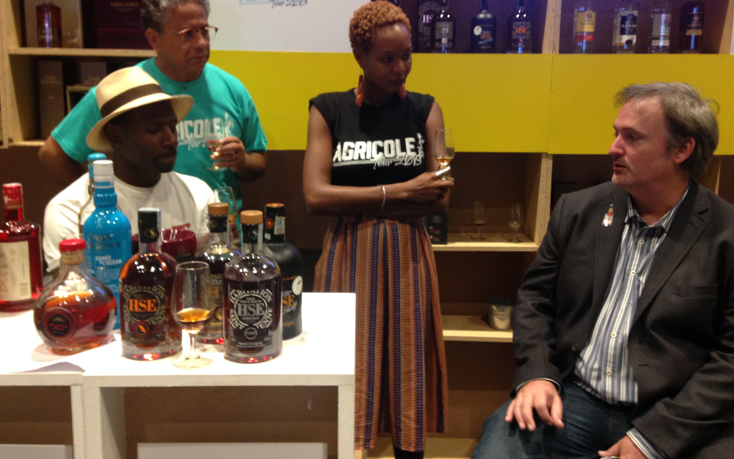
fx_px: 720
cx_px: 367
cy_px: 183
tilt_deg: -9.8
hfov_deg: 54.0
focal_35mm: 36
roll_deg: -0.8
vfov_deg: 35.2
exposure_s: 1/20
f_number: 2.4
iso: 160
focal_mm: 4.12
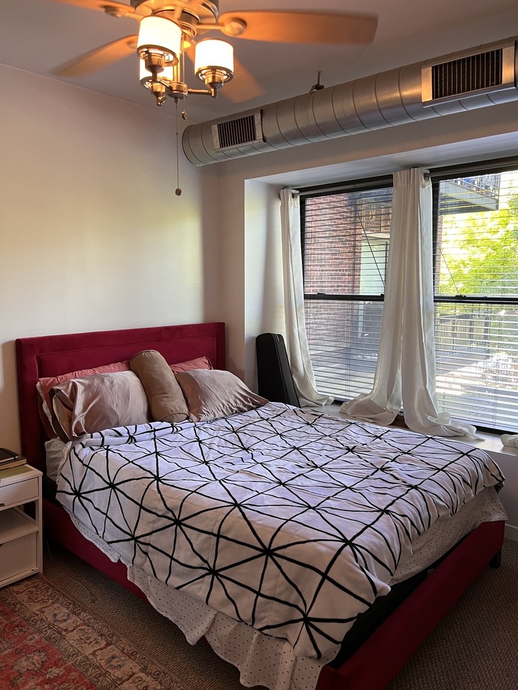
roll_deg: -0.2
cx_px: 259
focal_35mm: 26
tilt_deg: -6.6
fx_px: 519
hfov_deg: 53.1
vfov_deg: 67.3
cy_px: 345
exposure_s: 1/60
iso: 100
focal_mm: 5.7
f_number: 1.5
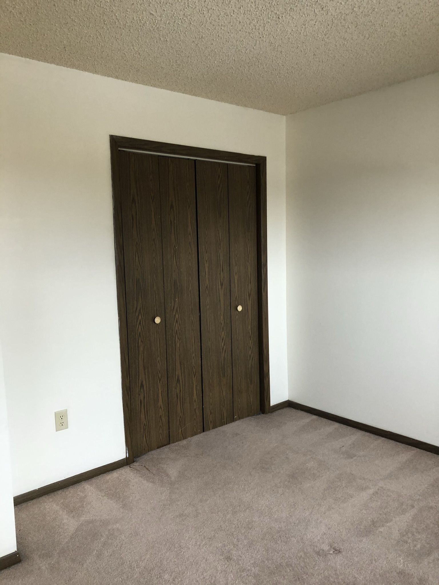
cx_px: 220
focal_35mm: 28
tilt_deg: -8.7
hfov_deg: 49.7
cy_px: 292
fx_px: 473
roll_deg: +1.5
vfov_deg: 63.4
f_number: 1.8
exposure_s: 1/17
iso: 40
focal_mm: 3.99
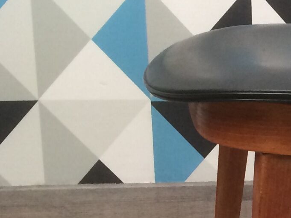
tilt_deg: -16.3
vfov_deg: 10.6
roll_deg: -4.2
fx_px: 1169
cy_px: 205
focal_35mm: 139
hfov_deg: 12.0
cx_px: 656
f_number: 2.2
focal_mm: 4.15
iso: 64
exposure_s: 1/33
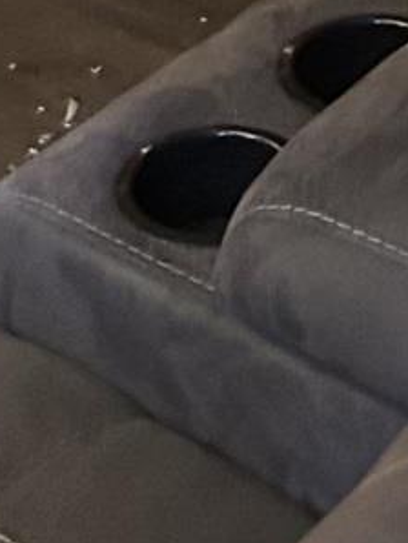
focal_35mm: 201
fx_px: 3154
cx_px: 499
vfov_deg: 7.9
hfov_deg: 7.3
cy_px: -1305
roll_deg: +1.2
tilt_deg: -7.9
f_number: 1.5
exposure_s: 1/30
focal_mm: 5.7
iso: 800
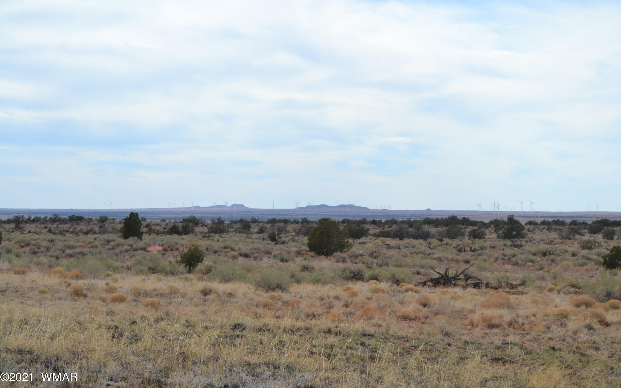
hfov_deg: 24.5
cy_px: 187
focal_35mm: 85
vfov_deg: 15.4
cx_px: 311
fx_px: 1430
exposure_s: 1/250
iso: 100
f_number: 8
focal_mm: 55
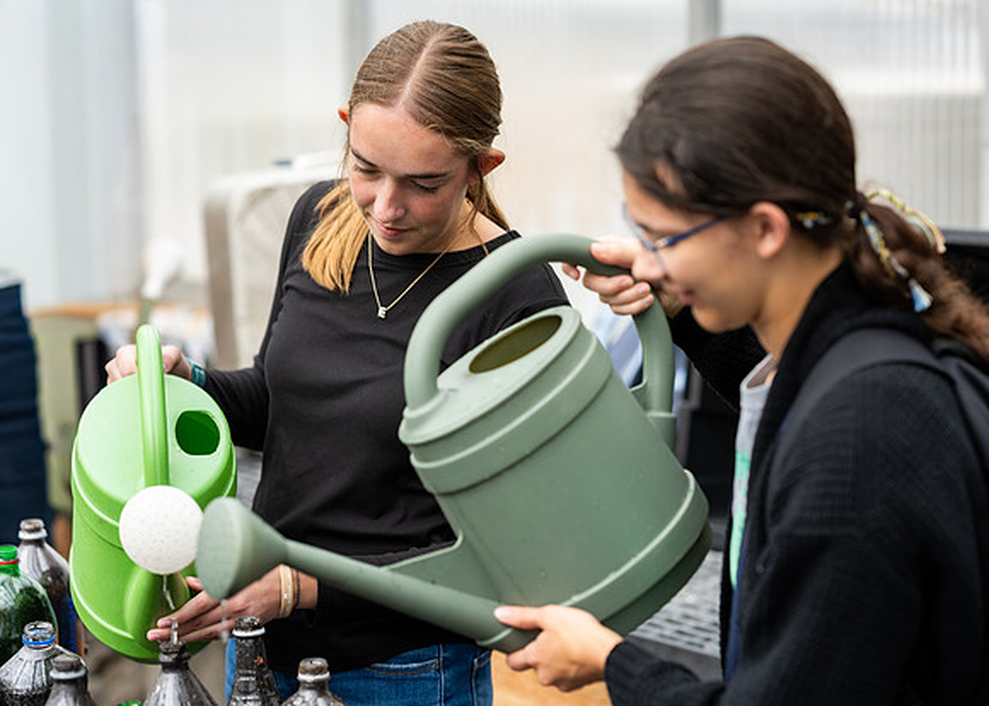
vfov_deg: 15.7
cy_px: 353
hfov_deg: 21.9
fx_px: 2557
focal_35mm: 91
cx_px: 508
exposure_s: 1/80
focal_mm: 85
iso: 31
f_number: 2.8
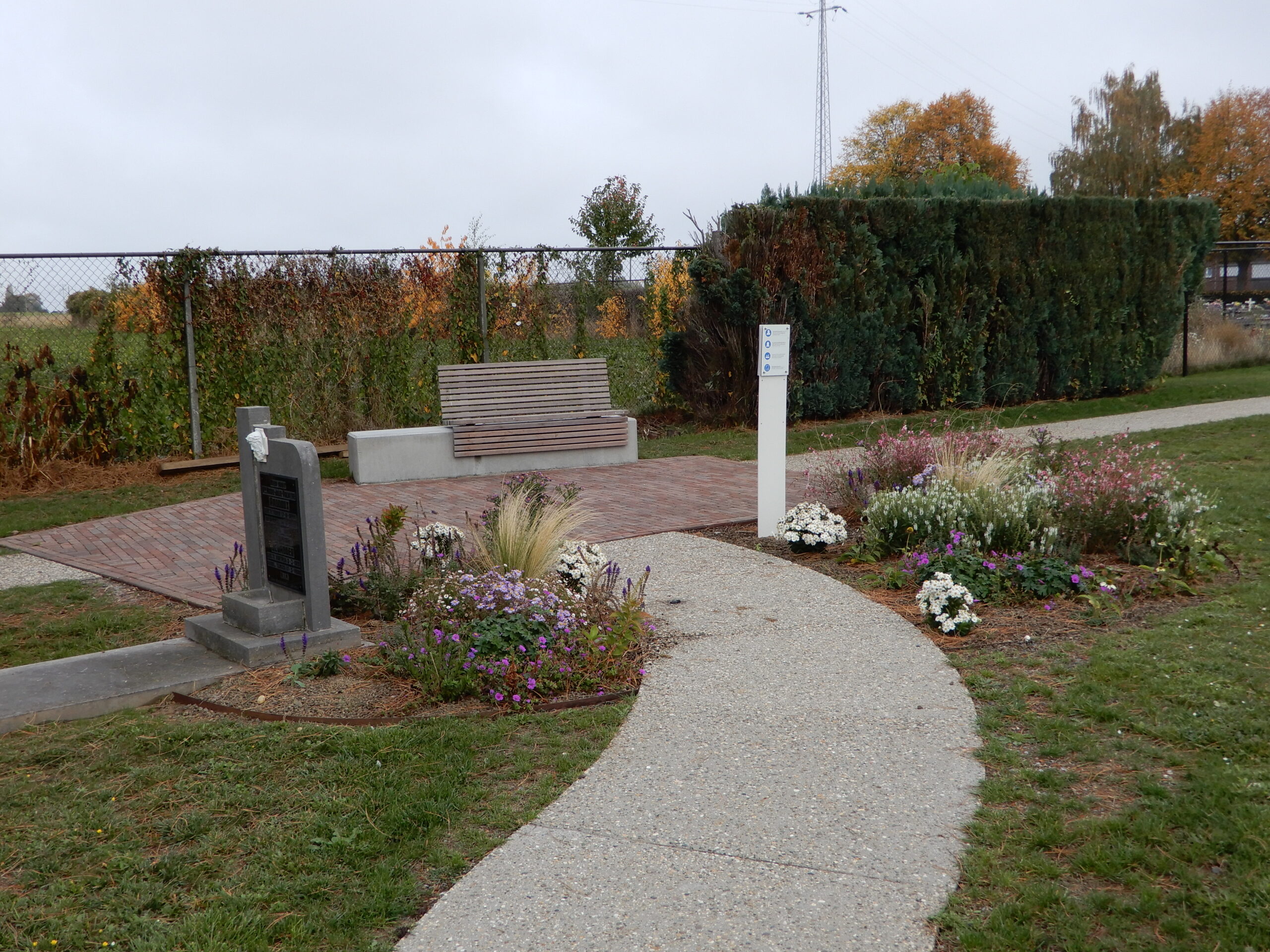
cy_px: 476
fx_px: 1394
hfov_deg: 49.0
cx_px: 635
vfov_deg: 37.7
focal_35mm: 38
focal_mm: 6.8
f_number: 4
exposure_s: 1/320
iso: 80
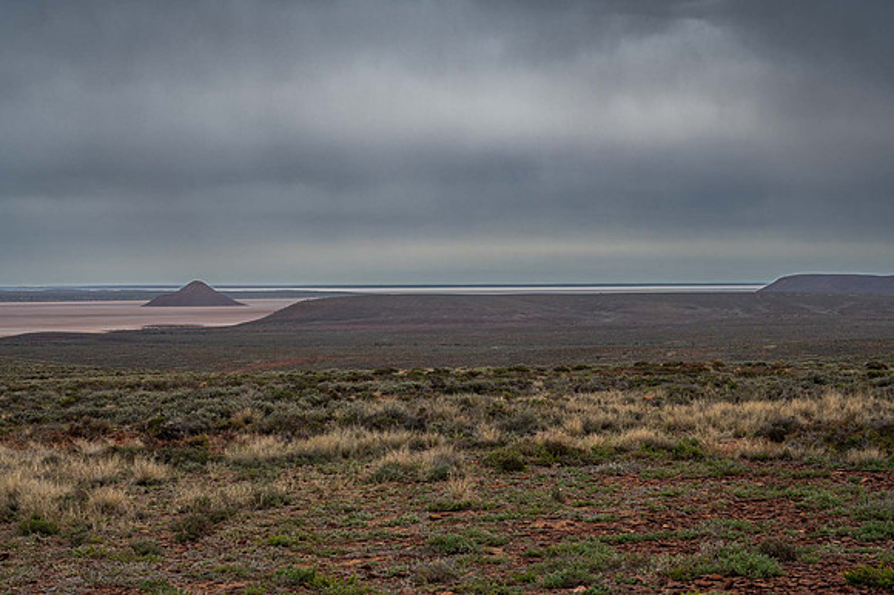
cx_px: 447
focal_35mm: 87
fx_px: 2163
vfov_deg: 15.7
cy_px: 298
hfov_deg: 23.4
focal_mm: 84
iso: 100
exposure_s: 1/60
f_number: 13
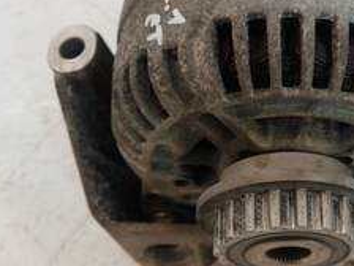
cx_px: 313
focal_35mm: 73
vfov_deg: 20.1
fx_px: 747
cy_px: 97
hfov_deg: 25.9
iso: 320
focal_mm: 17
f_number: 4
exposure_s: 1/60
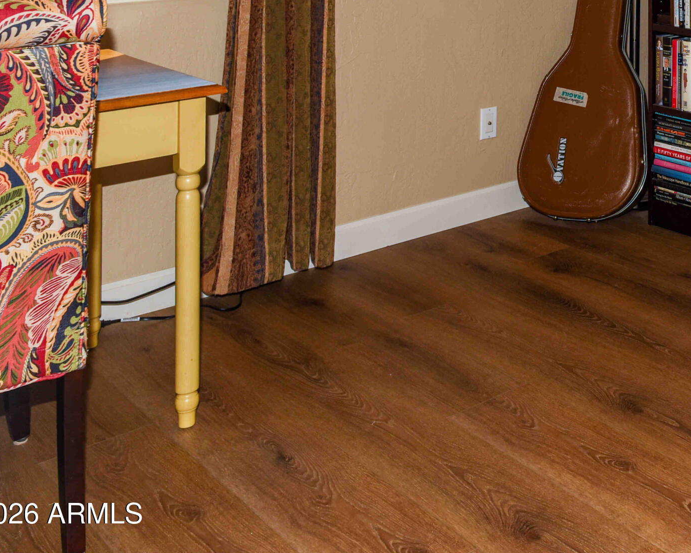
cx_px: 726
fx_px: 1002
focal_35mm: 49
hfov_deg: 33.9
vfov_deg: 29.6
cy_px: 58
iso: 200
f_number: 6.3
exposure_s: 1/500
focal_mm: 24
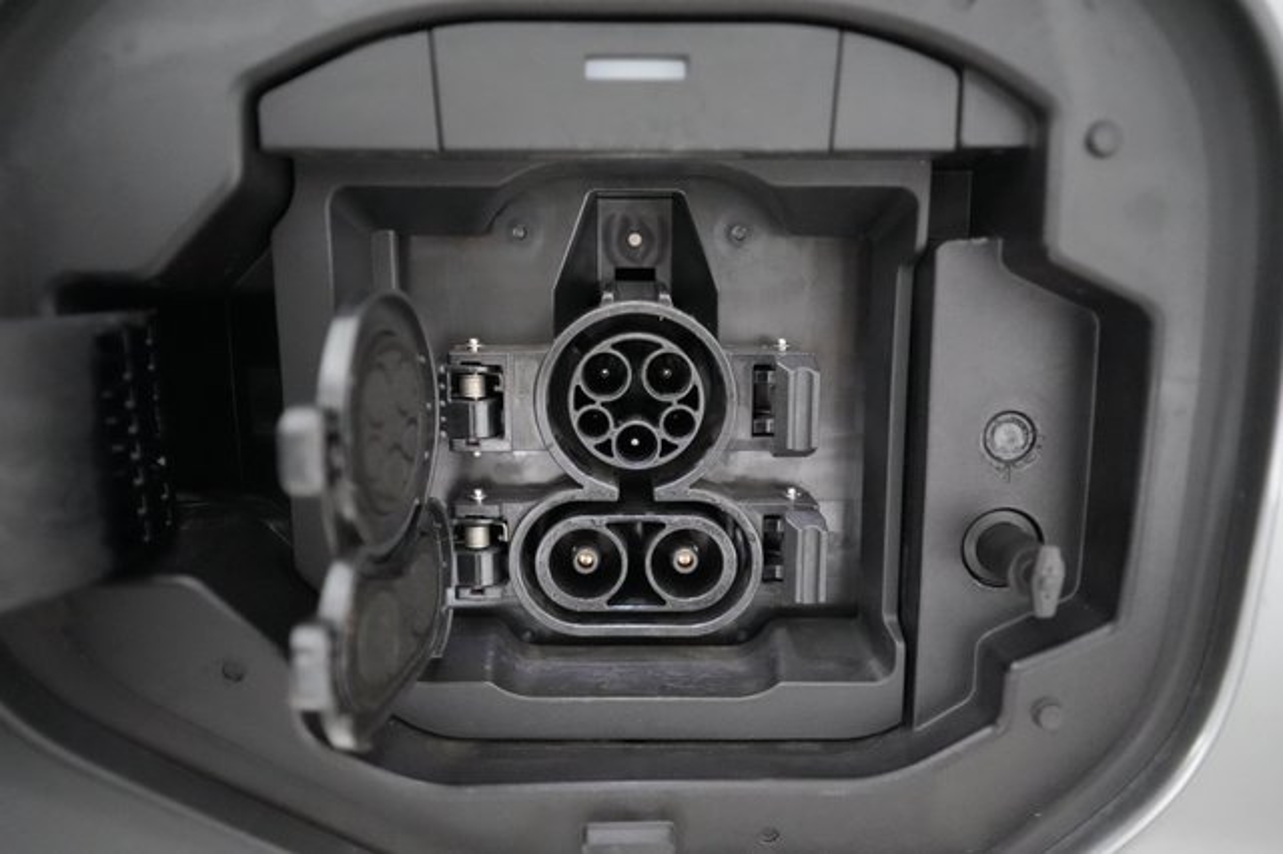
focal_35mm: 25
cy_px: 427
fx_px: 890
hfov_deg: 71.5
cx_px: 642
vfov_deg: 51.2
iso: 12800
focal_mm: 25
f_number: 2.8
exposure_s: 1/250
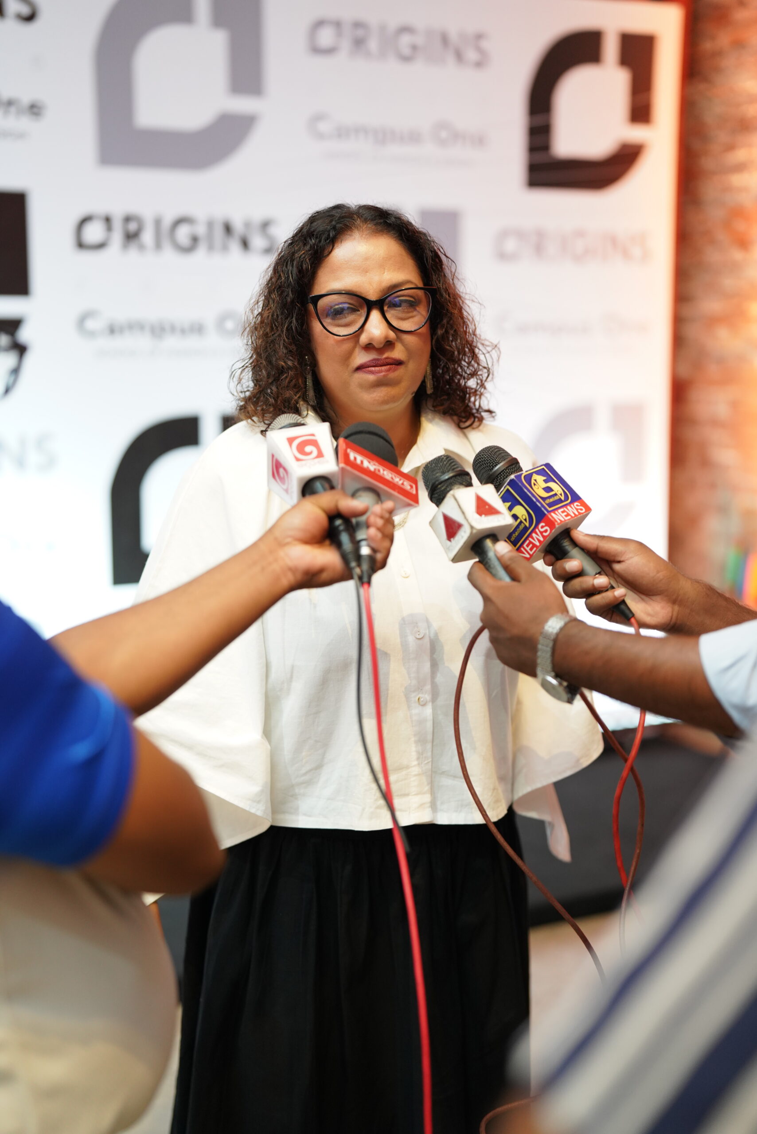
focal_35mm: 50
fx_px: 1576
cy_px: 567
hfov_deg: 27.0
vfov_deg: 39.6
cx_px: 378
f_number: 1.8
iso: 1250
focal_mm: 50
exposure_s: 1/160
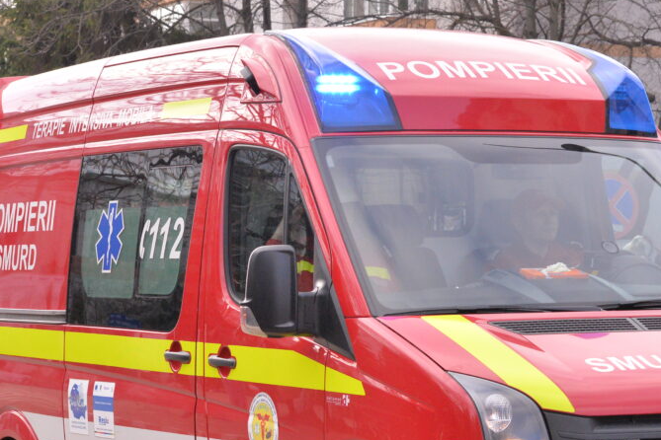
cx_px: 490
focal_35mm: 134
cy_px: 337
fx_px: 2460
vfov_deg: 10.2
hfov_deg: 15.2
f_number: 8
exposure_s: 1/2500
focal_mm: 70
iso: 3200
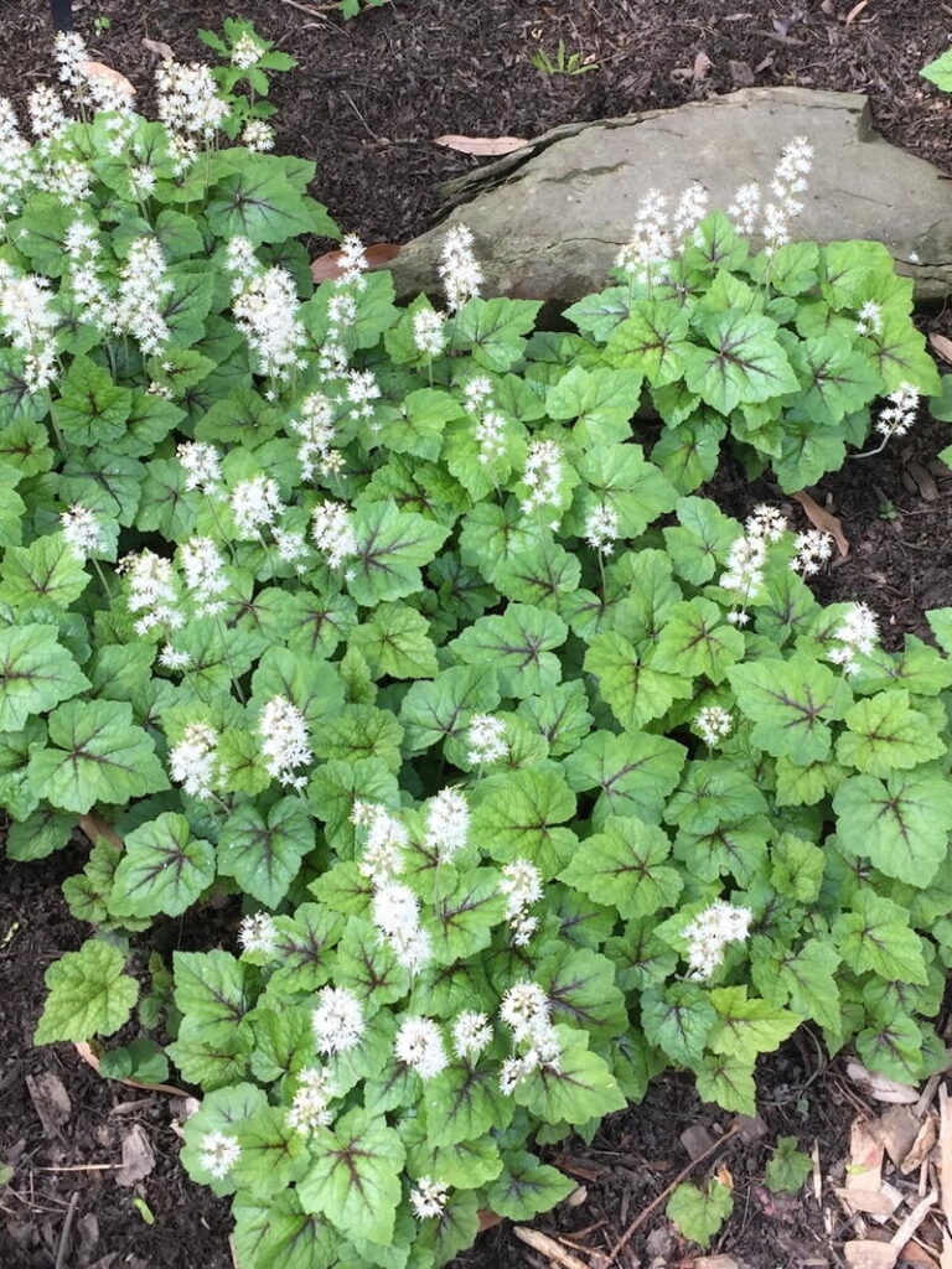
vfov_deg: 61.7
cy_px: 634
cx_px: 476
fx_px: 1063
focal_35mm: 29
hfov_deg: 48.2
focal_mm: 4.15
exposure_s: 1/130
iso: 32
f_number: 2.2
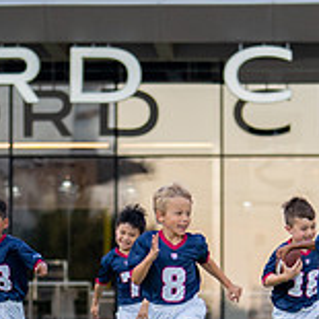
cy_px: 366
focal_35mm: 315
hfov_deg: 5.6
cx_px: 240
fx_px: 3284
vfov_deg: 5.5
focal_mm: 50
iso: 500
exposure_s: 1/2000
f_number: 1.2
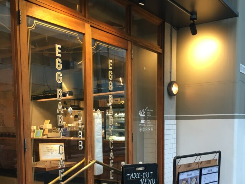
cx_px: 113
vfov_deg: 32.4
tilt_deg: -5.1
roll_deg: -0.3
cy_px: 154
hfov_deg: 43.8
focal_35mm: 43
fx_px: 304
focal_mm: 4.15
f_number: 2.2
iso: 64
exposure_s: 1/30
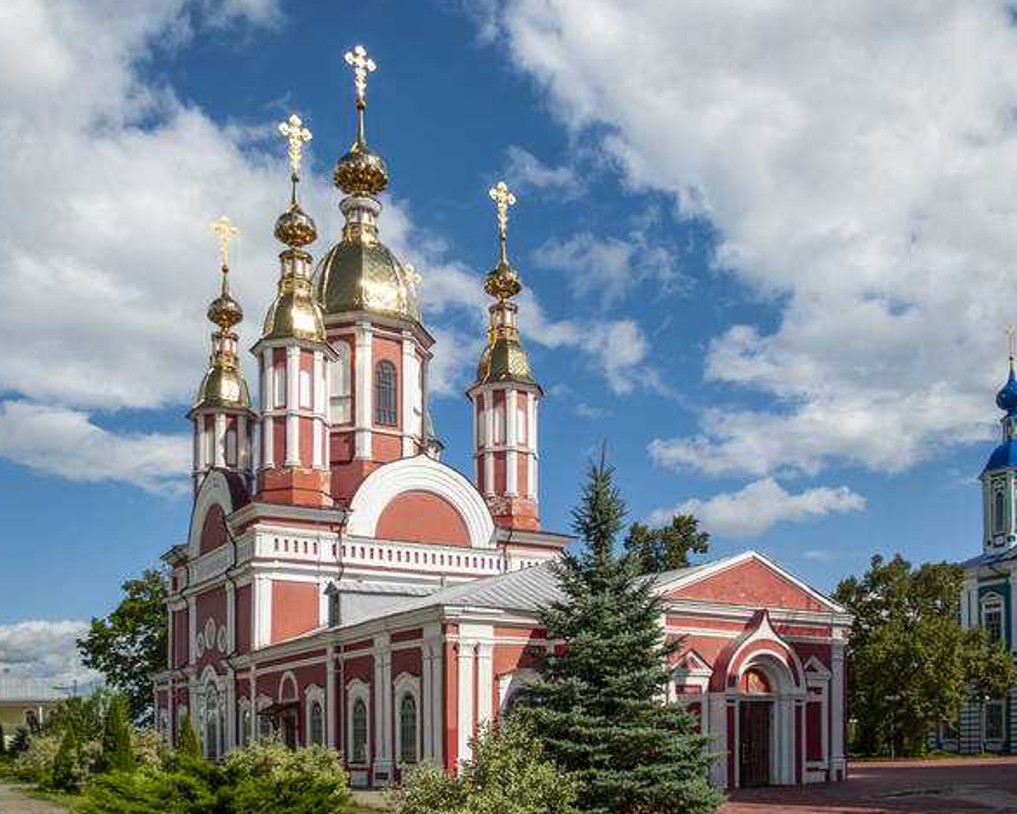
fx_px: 933
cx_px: 462
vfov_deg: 47.1
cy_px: 406
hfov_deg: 57.1
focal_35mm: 31
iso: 100
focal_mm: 18
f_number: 3.5
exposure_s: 1/2500
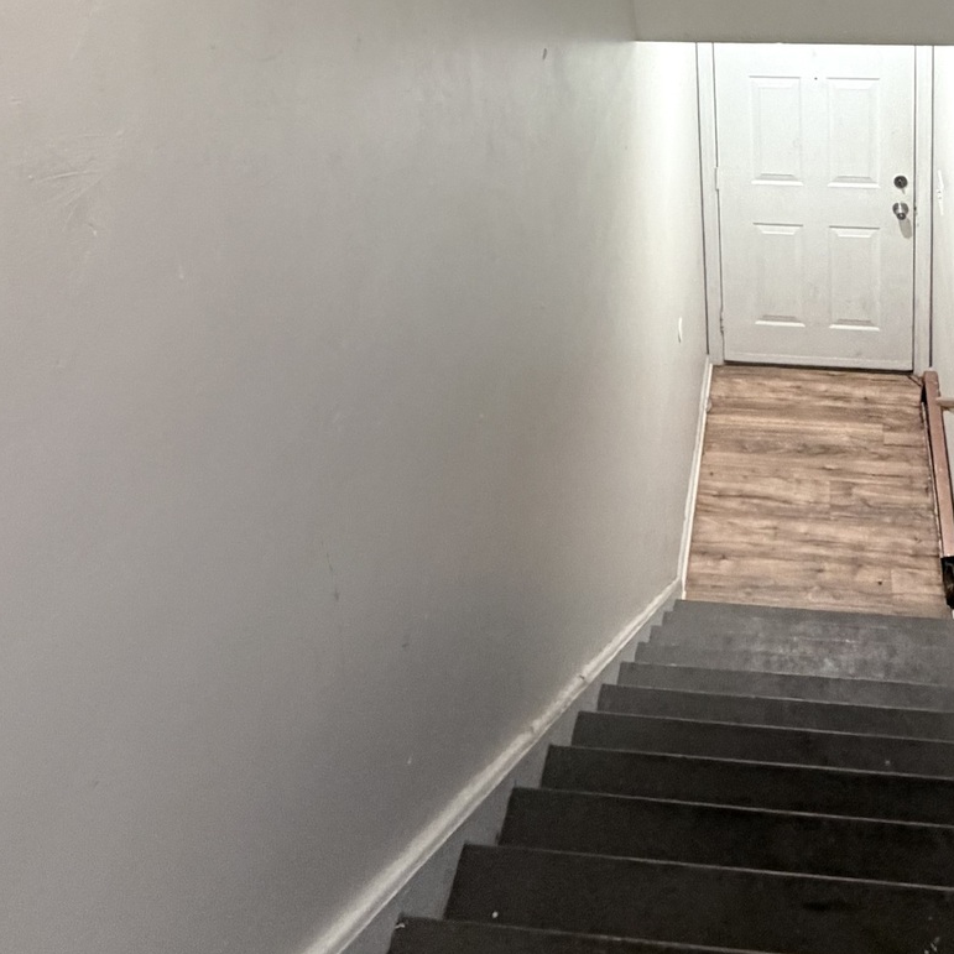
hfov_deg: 43.7
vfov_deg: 34.7
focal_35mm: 37
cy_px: -219
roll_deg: +2.8
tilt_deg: -12.1
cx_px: 700
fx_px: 1154
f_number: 2.2
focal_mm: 2.22
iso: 400
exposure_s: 1/60
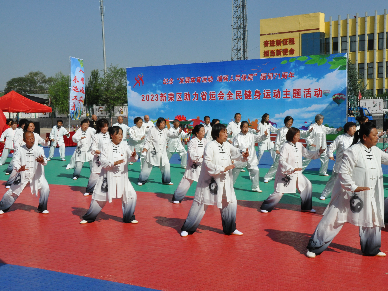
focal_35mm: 53
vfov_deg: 27.5
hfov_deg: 36.1
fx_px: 594
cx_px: 217
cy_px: 145
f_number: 18
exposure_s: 1/1000
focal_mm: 32
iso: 1000
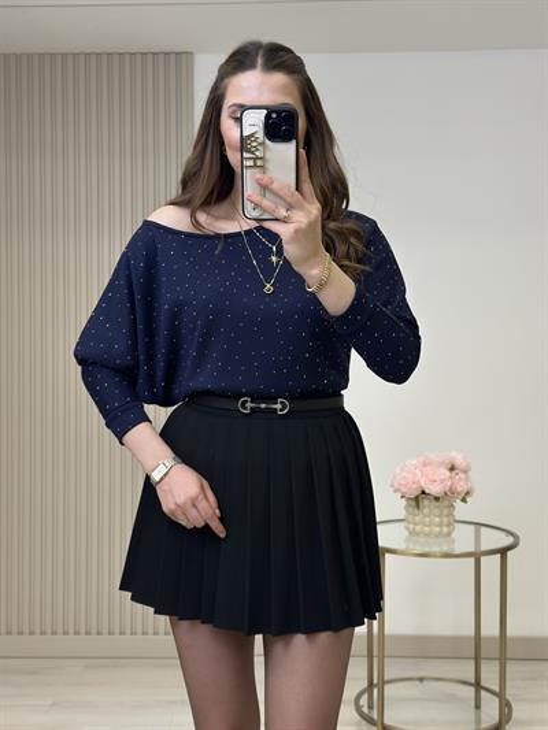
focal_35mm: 48
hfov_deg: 30.3
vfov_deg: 39.6
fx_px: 1013
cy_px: 365
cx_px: 274
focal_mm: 6.86
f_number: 1.78
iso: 80
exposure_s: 1/209
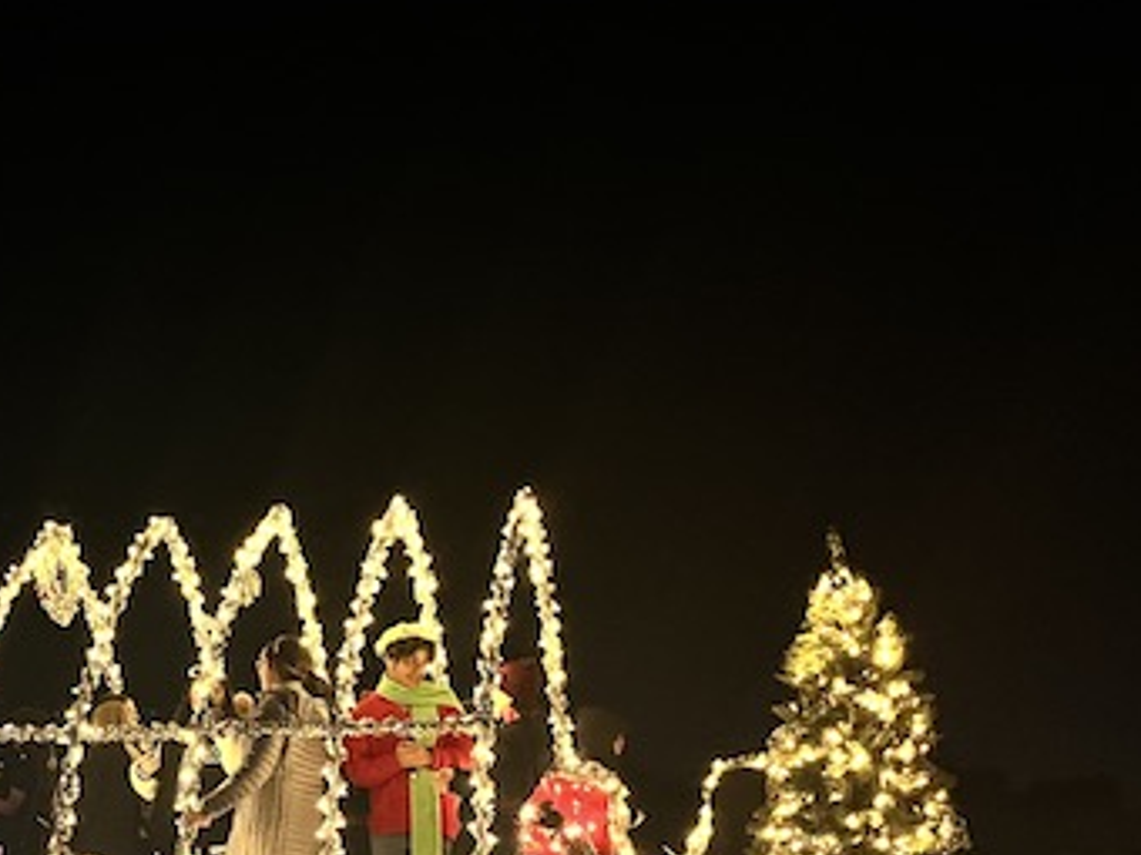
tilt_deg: +0.3
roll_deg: -1.1
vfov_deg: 25.4
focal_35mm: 55
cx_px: 30
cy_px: 828
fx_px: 1813
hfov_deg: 32.5
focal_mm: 5.1
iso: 640
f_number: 1.6
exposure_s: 1/40
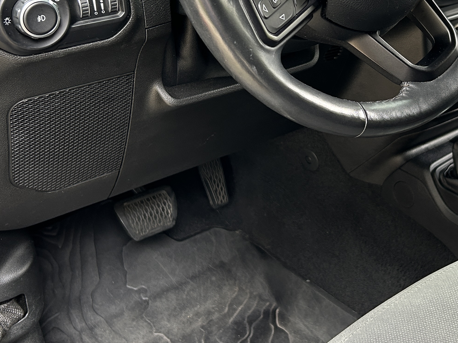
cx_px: 324
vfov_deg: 27.1
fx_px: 701
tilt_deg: -25.1
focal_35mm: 53
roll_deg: +1.9
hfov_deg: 35.6
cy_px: 84
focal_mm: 5.7
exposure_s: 1/113
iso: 125
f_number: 1.5
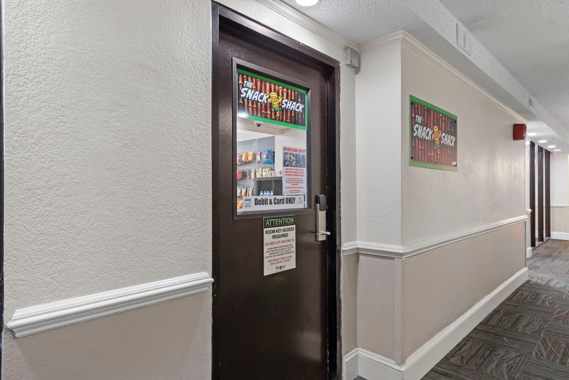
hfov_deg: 81.2
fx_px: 332
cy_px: 190
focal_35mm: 21
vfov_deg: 59.5
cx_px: 284
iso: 100
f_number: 5
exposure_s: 2
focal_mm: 14
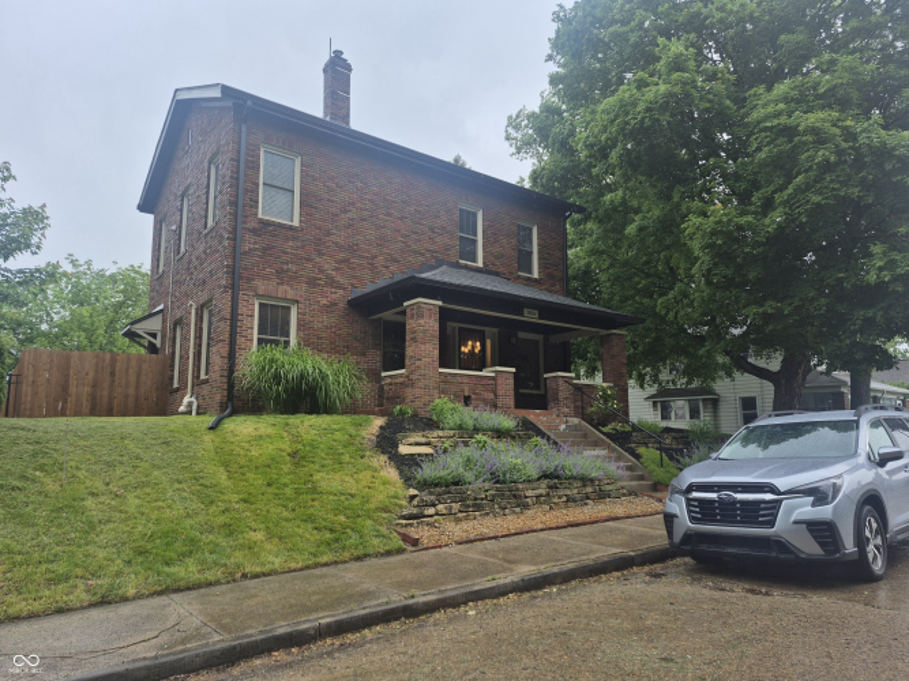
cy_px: 340
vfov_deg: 58.9
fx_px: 604
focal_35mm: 23
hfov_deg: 73.9
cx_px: 454
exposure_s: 1/303
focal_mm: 5.4
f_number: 1.8
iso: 25
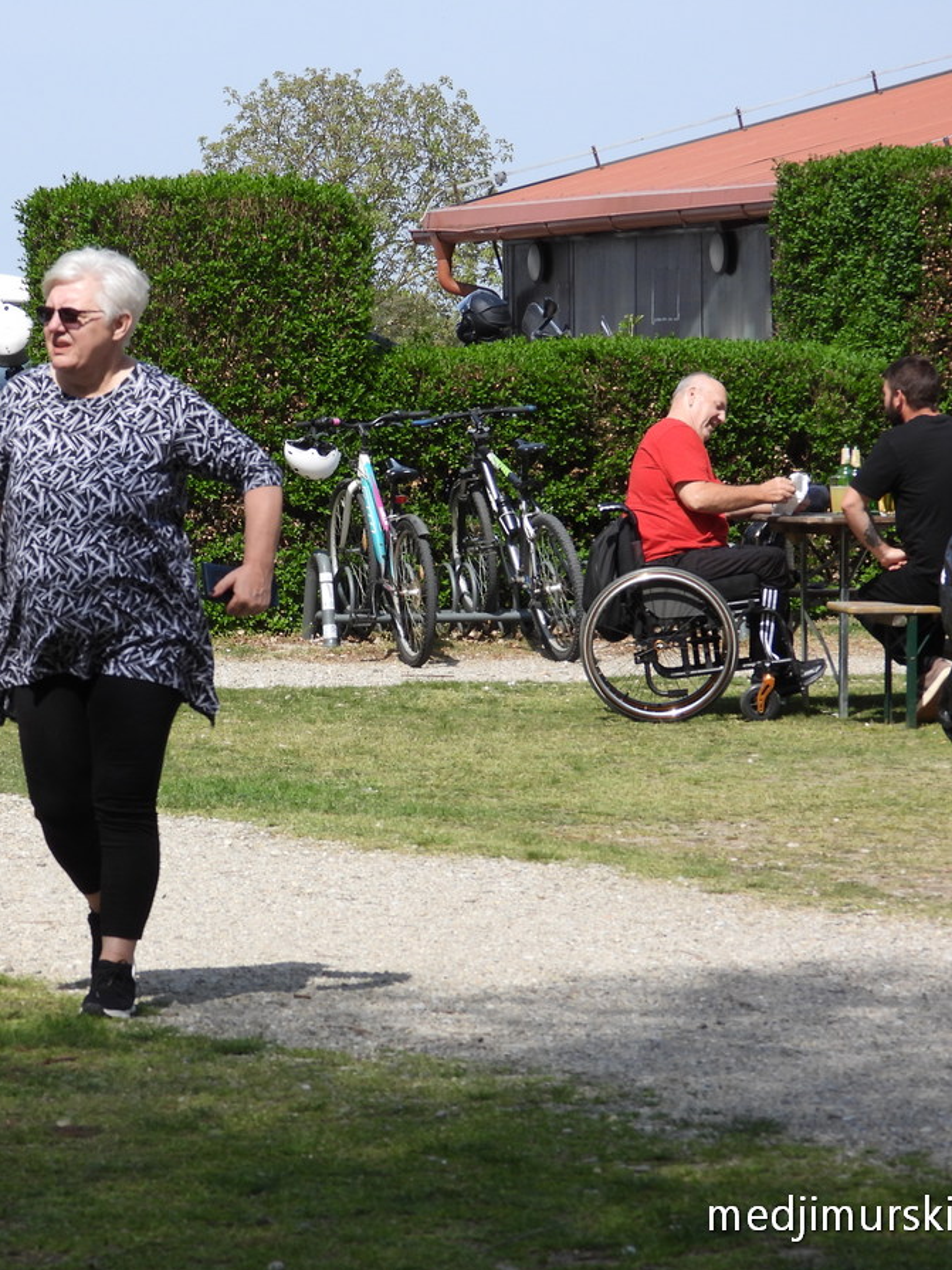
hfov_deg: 8.2
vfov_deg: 10.9
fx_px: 6639
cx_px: 169
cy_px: 634
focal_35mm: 181
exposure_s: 1/800
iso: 100
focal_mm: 24.3
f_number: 4
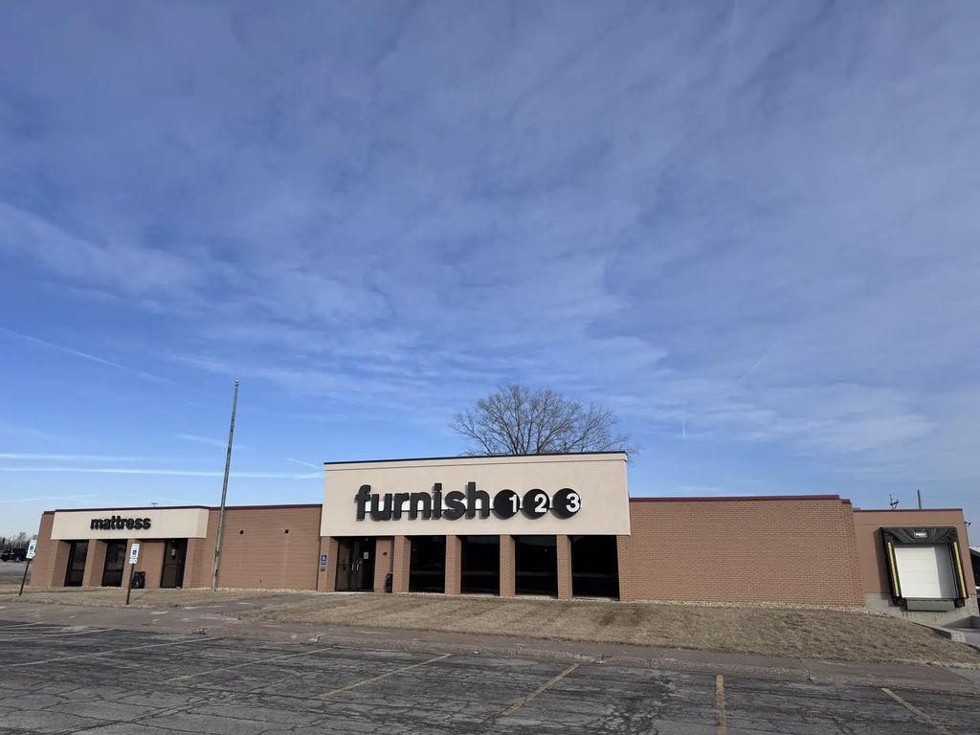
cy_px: 368
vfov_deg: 56.8
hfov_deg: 71.6
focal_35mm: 24
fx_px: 679
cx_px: 490
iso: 80
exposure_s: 1/4310
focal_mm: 6.76
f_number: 1.78
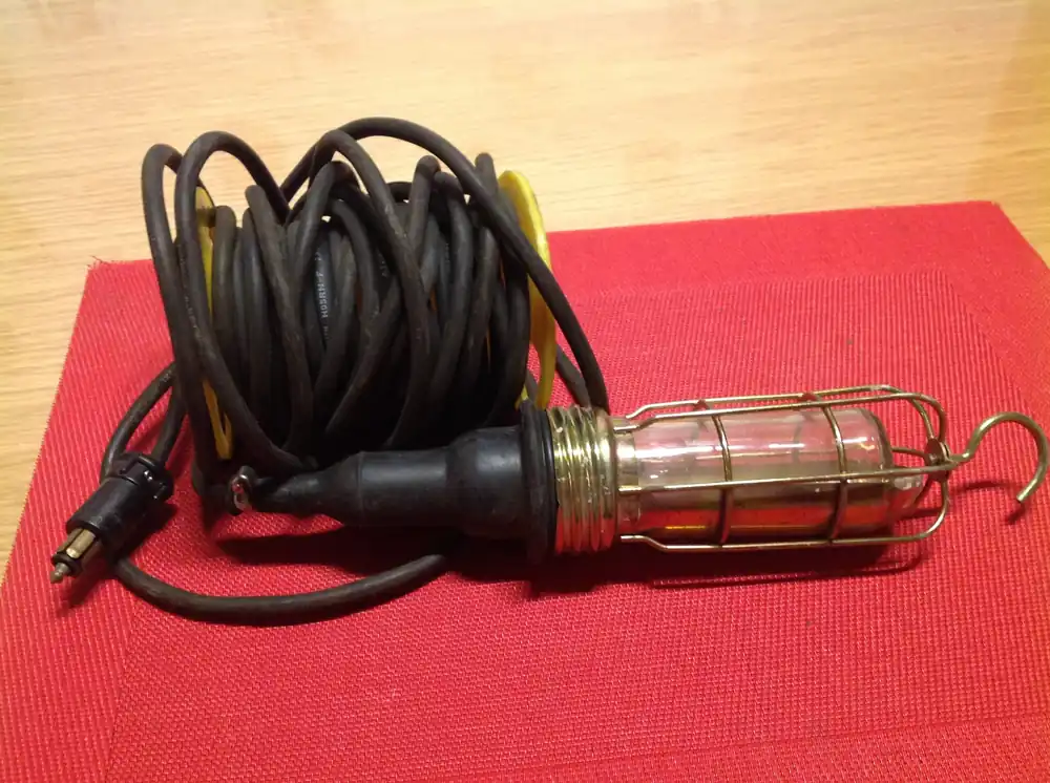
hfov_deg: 52.7
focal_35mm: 35
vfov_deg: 40.6
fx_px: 1060
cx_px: 525
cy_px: 392
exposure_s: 1/15
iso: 250
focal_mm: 4.28
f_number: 2.4
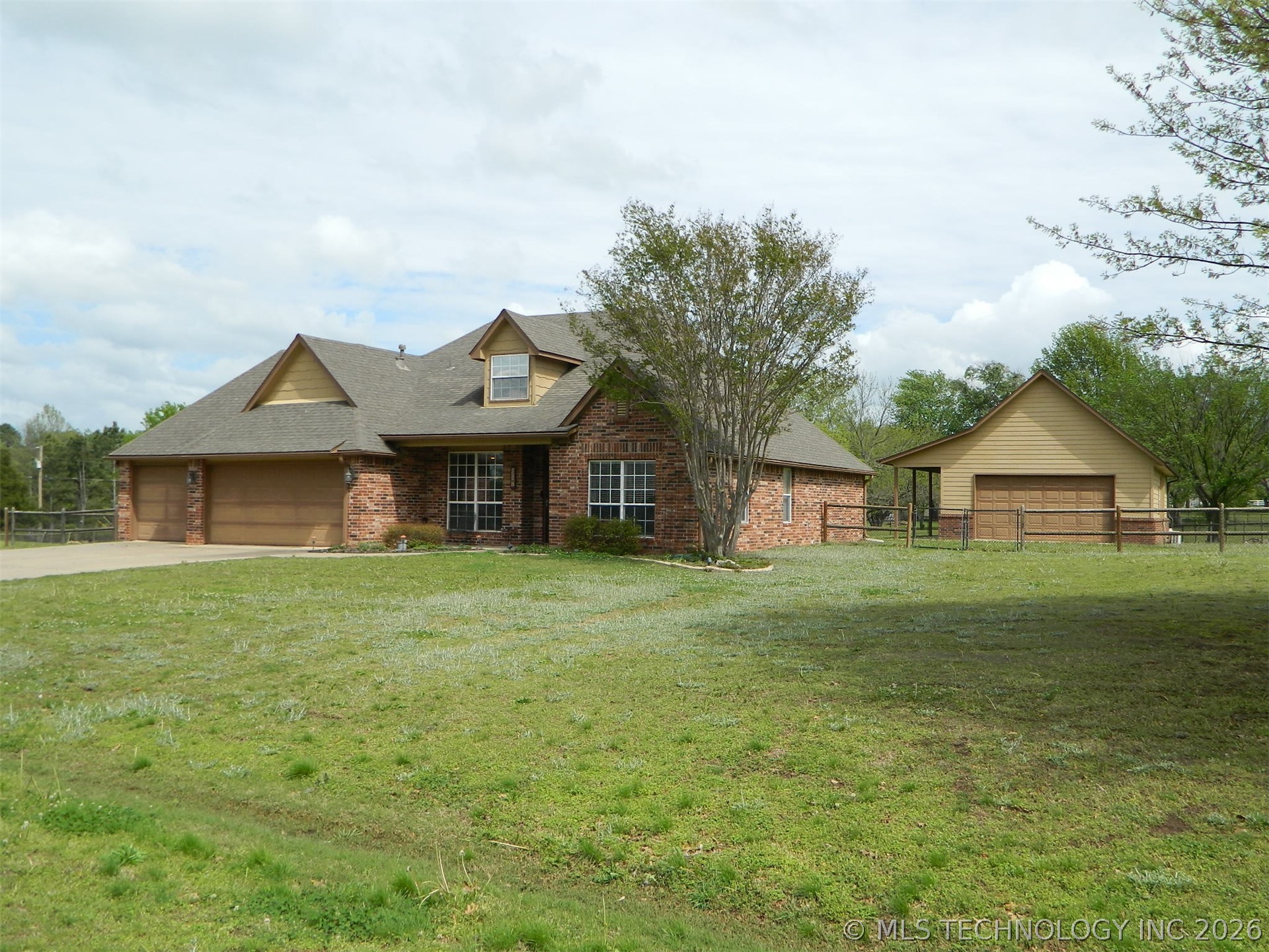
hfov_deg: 58.4
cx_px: 634
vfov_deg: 45.4
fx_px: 1136
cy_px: 476
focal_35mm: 31
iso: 80
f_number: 3.2
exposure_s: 1/1000
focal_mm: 5.6
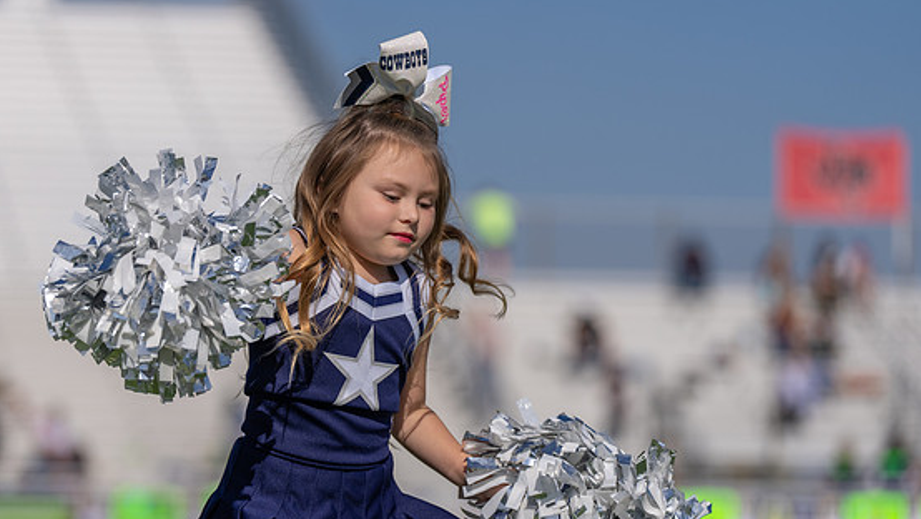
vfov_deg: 6.4
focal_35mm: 189
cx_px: 360
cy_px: 357
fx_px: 4617
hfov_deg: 11.4
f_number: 2.8
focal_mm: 144
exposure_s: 1/4000
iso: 100
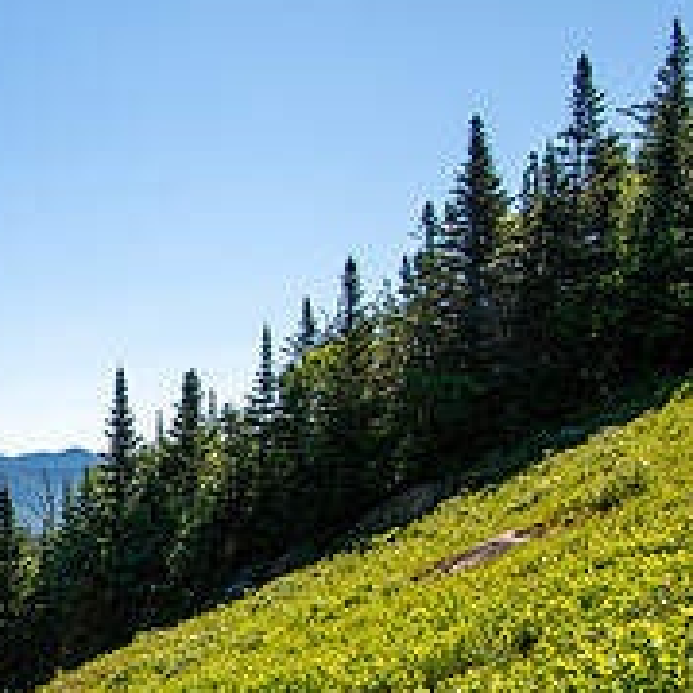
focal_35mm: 44
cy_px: 650
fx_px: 997
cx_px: -298
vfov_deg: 35.6
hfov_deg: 28.2
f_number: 6.3
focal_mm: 16
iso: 100
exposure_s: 1/320
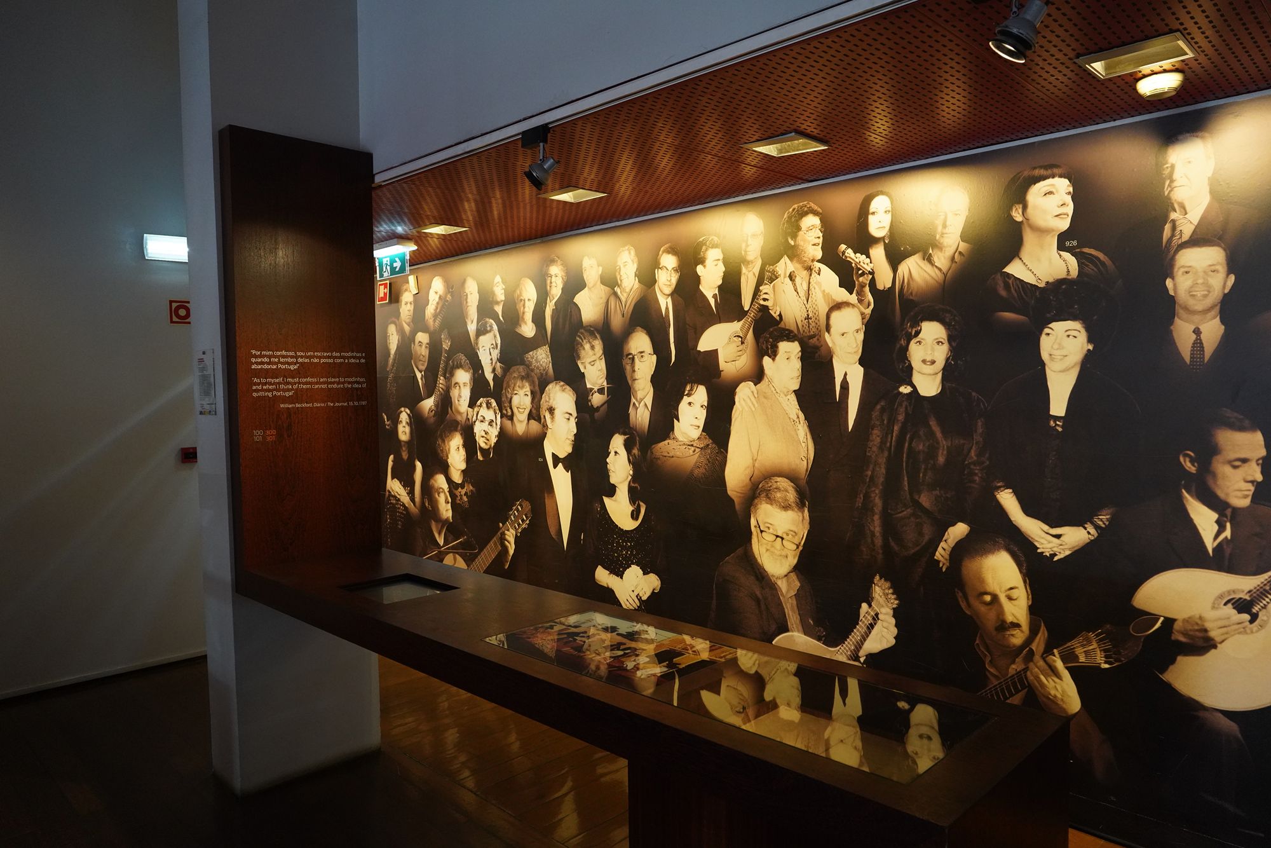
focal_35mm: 24
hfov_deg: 73.7
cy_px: 424
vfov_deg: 53.1
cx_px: 636
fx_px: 847
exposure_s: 1/80
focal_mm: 24
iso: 3200
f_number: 5.6
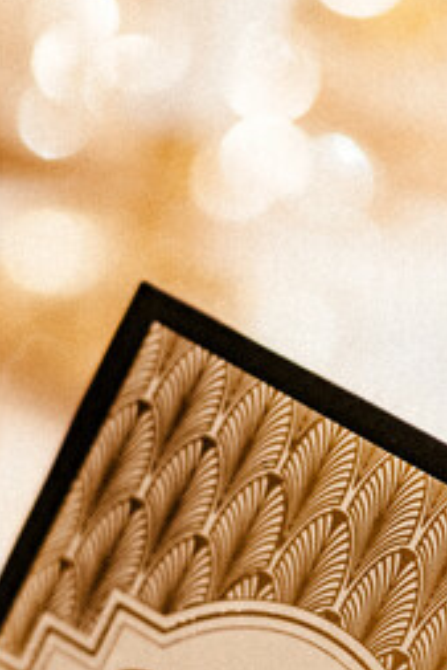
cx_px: 357
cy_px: 614
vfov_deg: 13.7
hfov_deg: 9.3
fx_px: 2753
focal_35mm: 148
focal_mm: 50
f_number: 1.4
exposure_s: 1/100
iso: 500
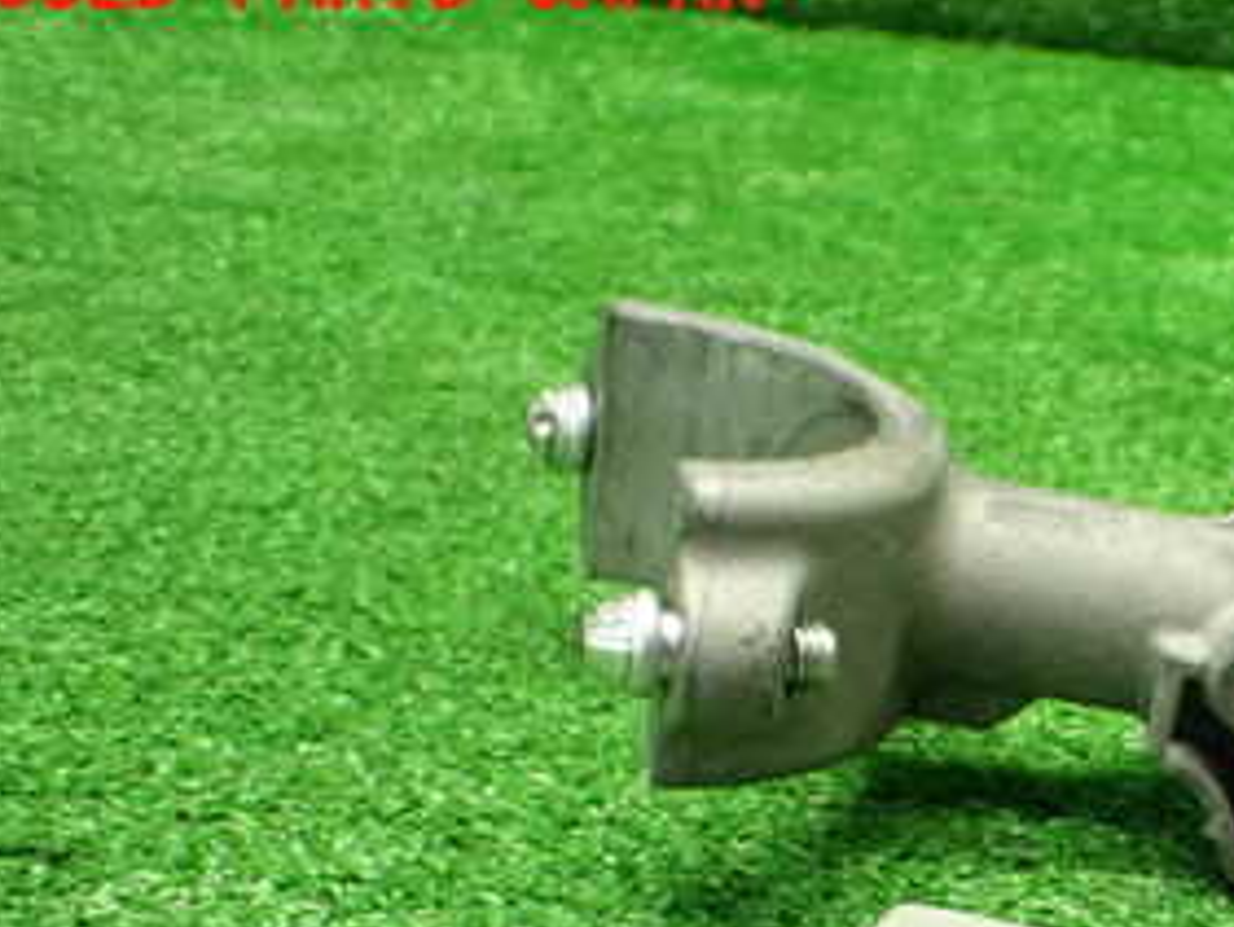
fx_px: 2282
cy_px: 914
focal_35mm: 64
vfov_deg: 22.1
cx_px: 1282
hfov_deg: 28.1
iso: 800
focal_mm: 5.4
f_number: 2.3
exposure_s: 1/100
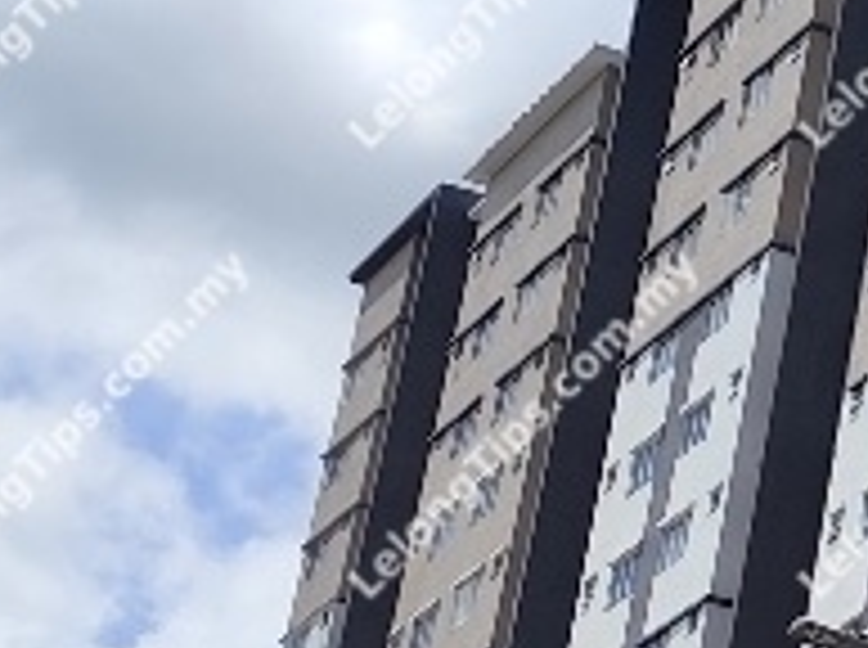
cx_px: 1772
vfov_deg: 9.8
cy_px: 68
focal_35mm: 150
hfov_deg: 11.7
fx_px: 3754
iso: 50
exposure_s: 1/1282
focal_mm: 6.14
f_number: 1.65
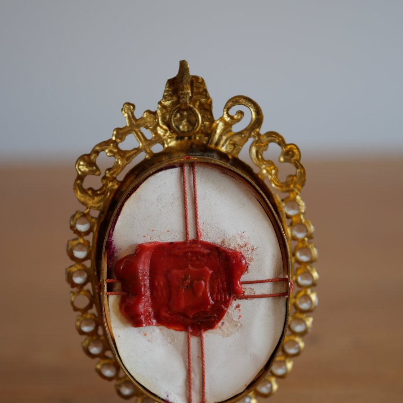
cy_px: 264
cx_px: 202
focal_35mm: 71
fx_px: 935
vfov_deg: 24.2
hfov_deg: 24.3
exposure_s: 1/60
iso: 200
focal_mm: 30
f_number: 2.8
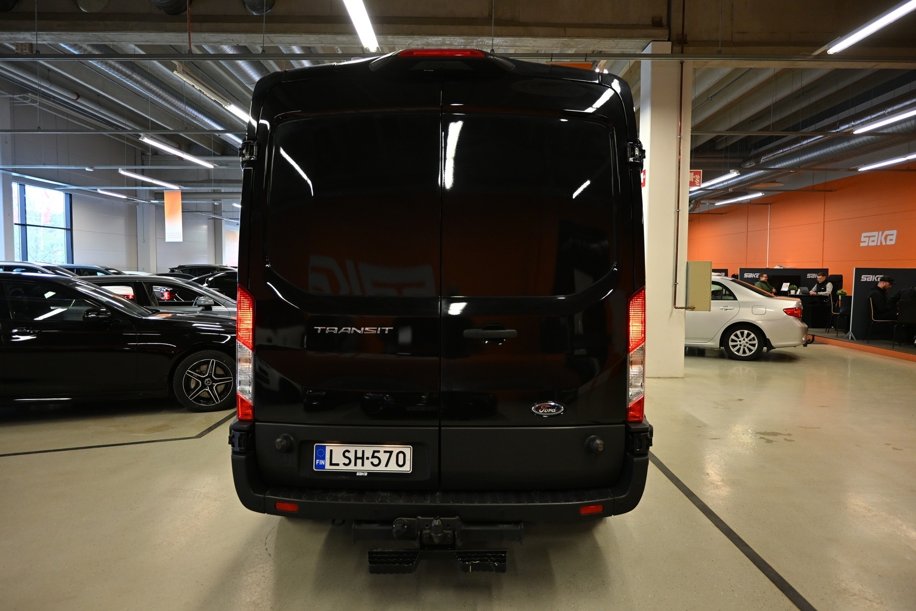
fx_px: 611
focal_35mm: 24
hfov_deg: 73.7
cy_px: 306
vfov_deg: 53.1
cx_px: 458
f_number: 3.5
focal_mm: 16
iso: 720
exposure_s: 1/125
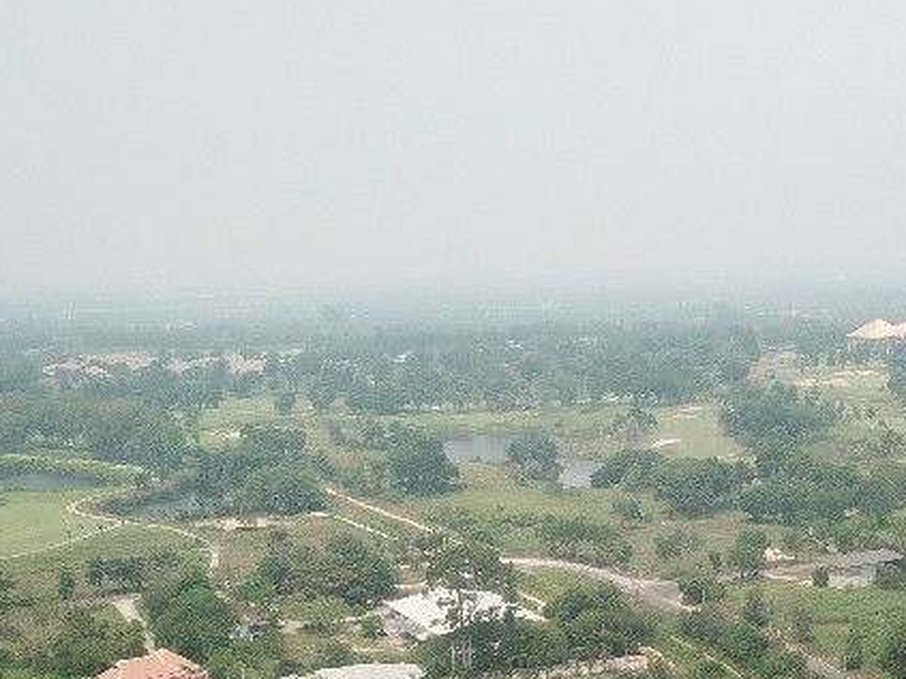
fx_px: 1648
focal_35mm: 63
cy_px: 559
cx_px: 711
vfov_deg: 22.9
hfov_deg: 30.1
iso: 100
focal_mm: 4.73
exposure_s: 1/1397
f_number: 2.2
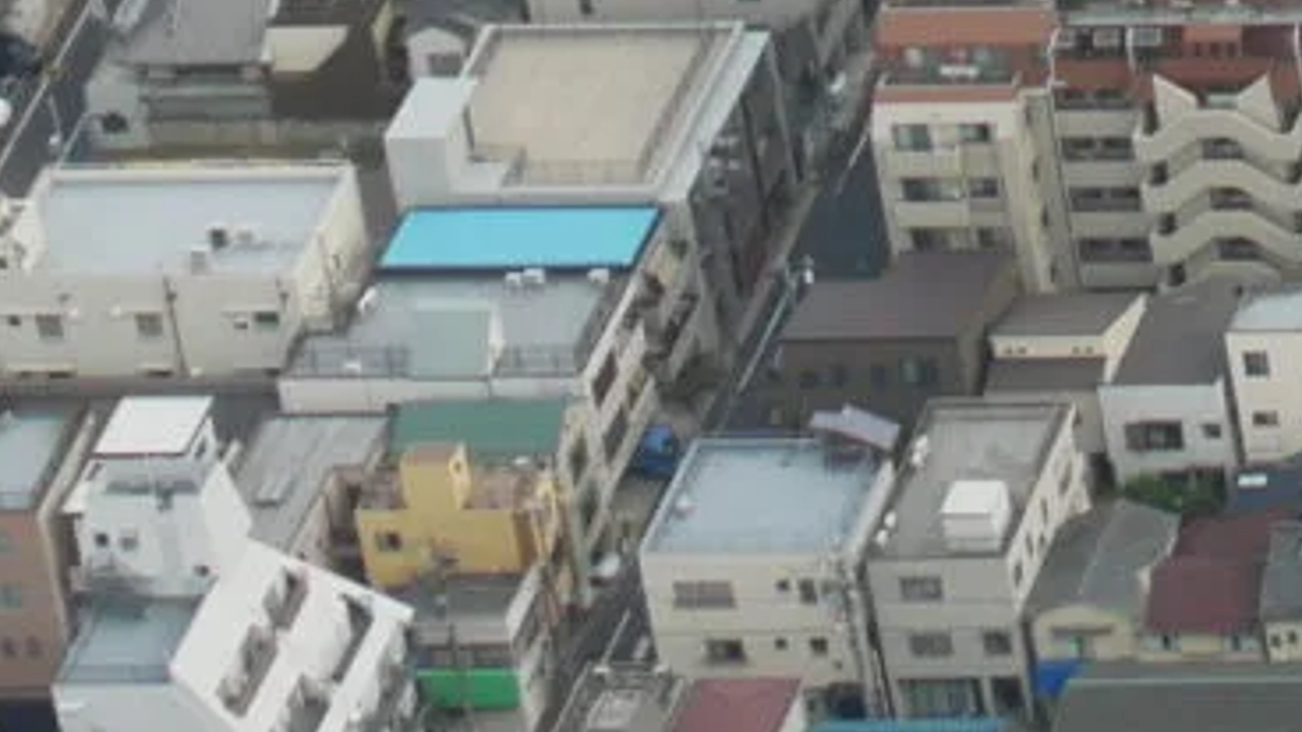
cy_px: -1750
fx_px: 13602
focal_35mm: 394
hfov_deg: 5.2
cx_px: 4012
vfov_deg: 3.0
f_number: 7.1
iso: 200
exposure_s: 1/250
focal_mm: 26
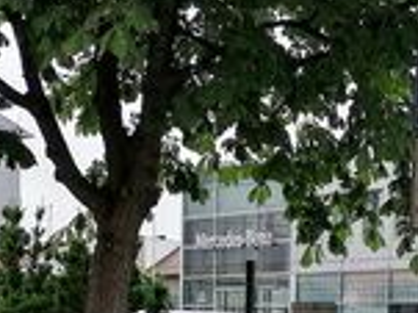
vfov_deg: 10.2
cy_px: 524
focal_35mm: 138
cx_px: 257
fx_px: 1665
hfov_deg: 14.3
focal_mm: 5.3
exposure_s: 1/1255
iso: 50
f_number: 1.8
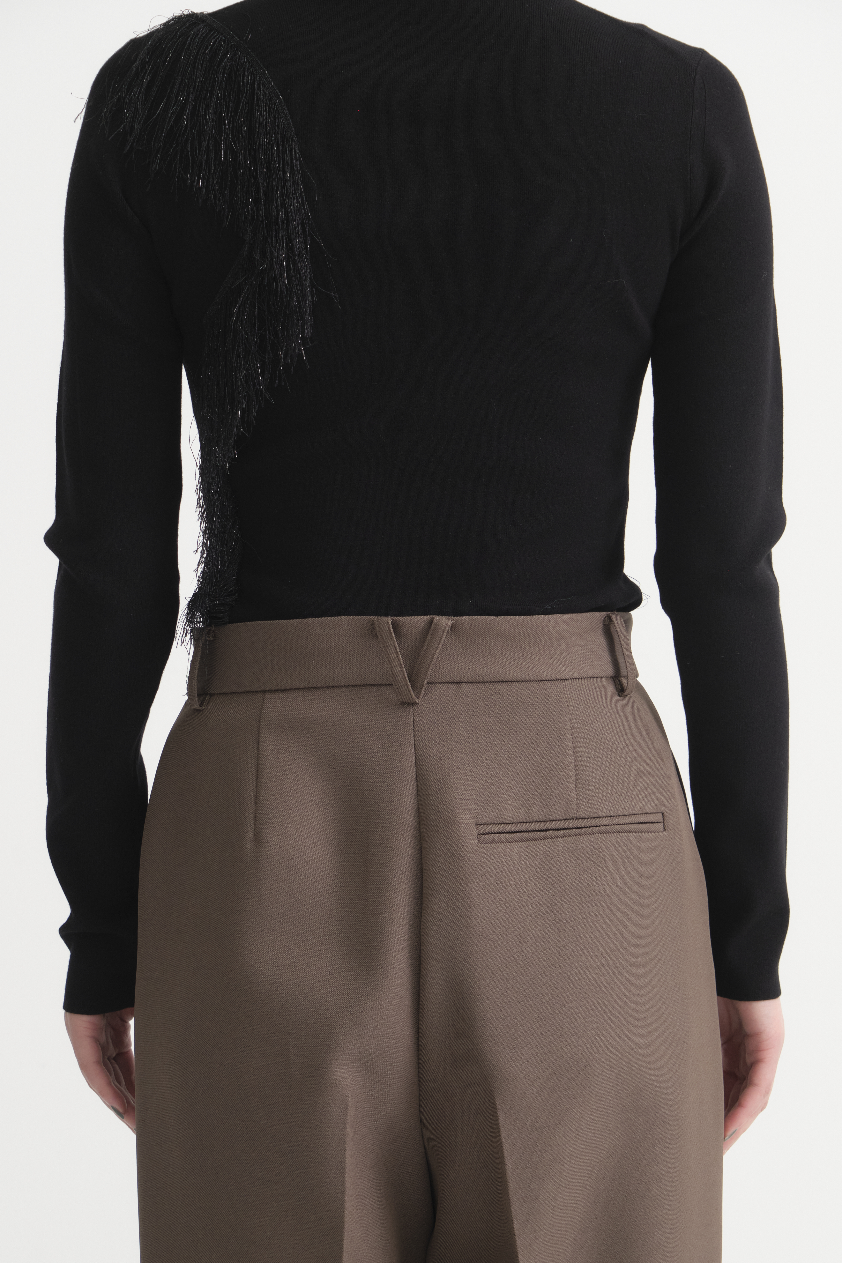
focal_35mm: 143
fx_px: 5017
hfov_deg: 9.6
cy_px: 719
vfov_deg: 14.3
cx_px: 415
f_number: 5.6
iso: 250
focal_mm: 80
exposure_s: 1/160
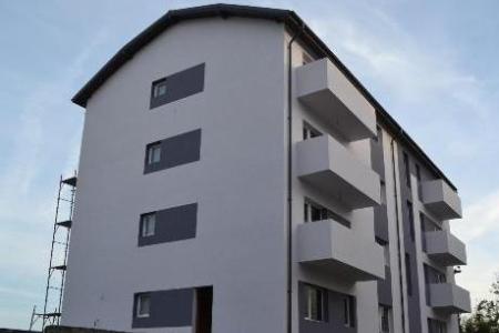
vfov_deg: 47.9
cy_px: 166
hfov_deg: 67.4
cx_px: 250
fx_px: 374
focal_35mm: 27
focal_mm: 18
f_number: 5
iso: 100
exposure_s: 1/250
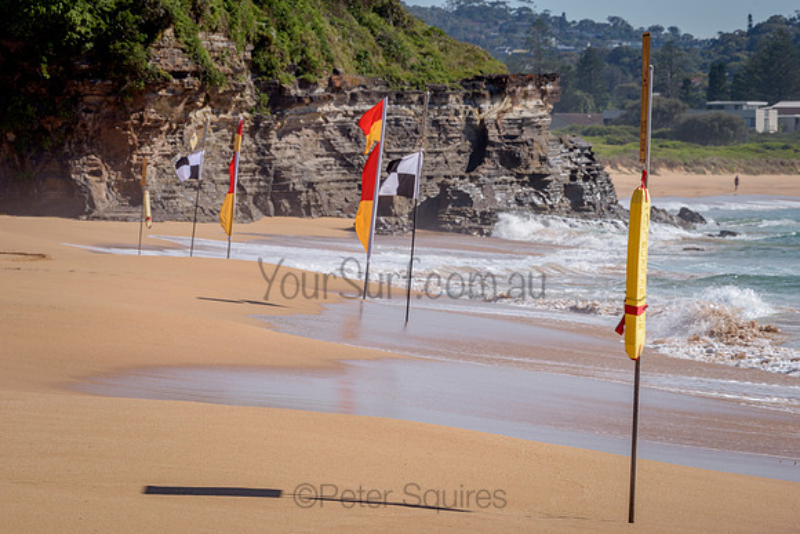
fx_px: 6446
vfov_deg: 4.7
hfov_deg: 7.1
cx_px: 400
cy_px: 267
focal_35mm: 290
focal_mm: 290
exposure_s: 1/80
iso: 64
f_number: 18
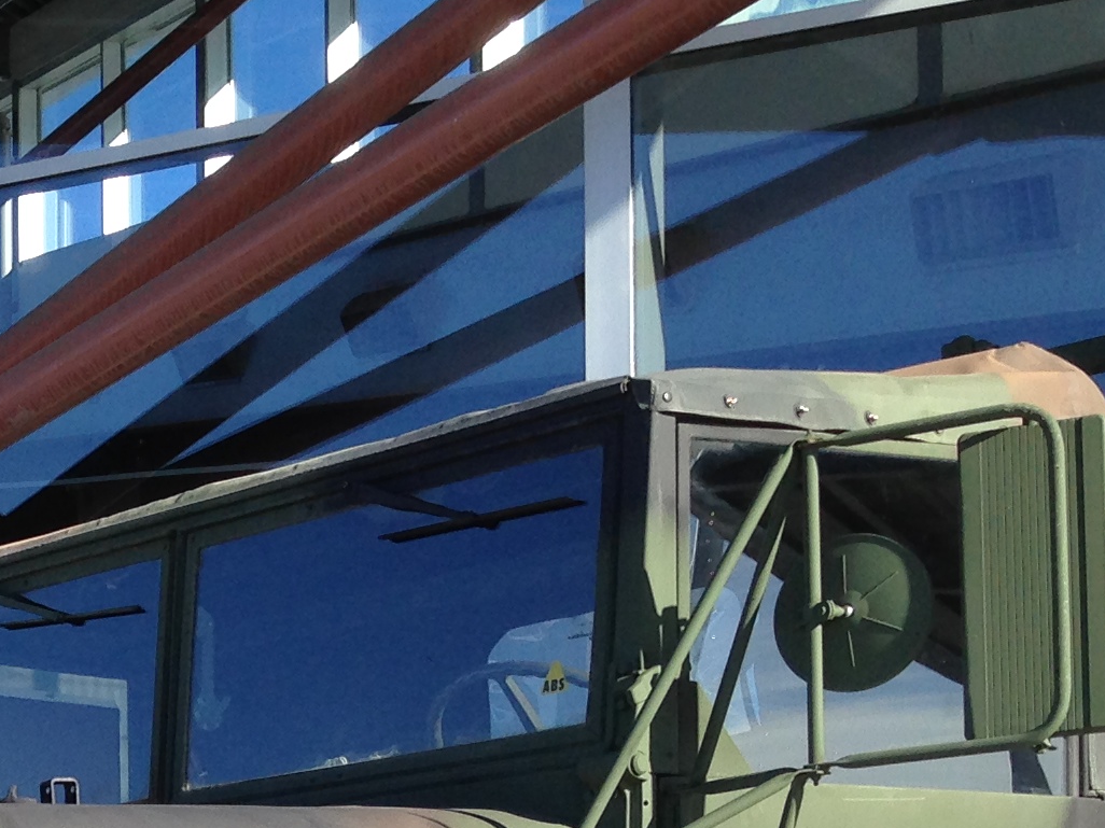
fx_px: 3351
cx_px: -465
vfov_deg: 13.3
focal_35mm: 105
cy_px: 1230
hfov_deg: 17.2
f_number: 2.4
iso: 50
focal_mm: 4.12
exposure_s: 1/602
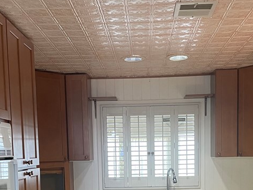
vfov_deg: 24.7
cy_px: 196
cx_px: 133
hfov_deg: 34.3
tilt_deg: -5.3
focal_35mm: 56
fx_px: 410
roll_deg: +2.0
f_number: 1.6
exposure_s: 1/60
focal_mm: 4.2
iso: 160
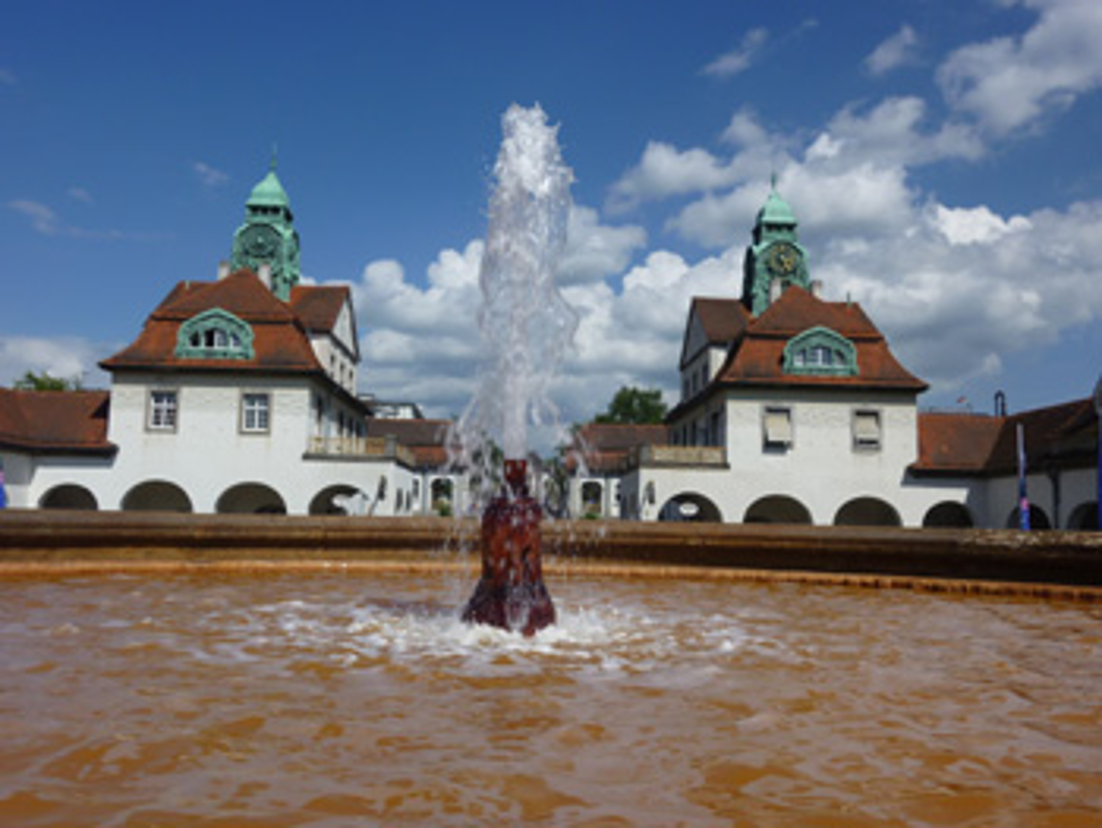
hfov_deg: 61.6
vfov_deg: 48.3
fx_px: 924
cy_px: 414
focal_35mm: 29
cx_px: 551
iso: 80
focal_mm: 5.2
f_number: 11
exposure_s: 1/160
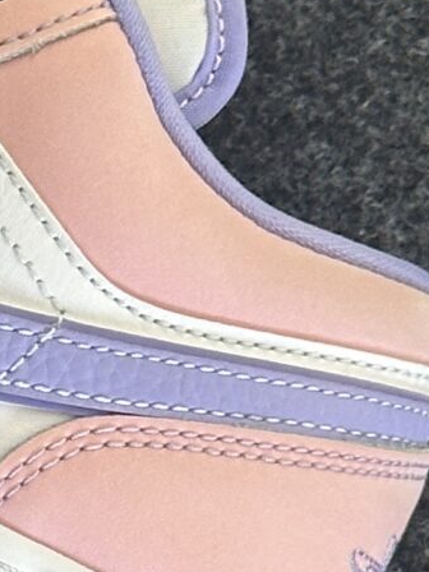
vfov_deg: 7.1
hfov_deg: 5.3
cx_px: -411
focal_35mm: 274
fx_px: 4528
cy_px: 820
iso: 100
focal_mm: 6.86
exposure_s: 1/50
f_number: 1.78
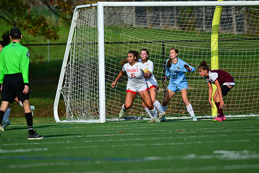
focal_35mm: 500
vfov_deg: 2.8
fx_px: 3598
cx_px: 130
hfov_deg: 4.1
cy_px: 86
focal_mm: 500
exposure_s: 1/2000
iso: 500
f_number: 5.6
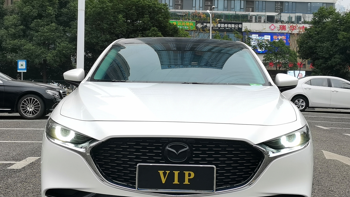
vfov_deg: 17.5
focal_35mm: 69
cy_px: 86
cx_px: 178
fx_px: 640
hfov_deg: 30.6
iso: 50
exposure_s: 1/194
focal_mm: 5.58
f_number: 1.8
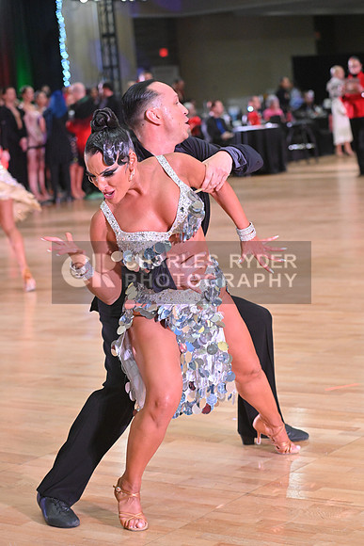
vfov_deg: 22.6
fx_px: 1364
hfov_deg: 15.2
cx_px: 182
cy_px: 273
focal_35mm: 90
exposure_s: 1/400
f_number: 4.5
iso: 4000
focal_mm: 90
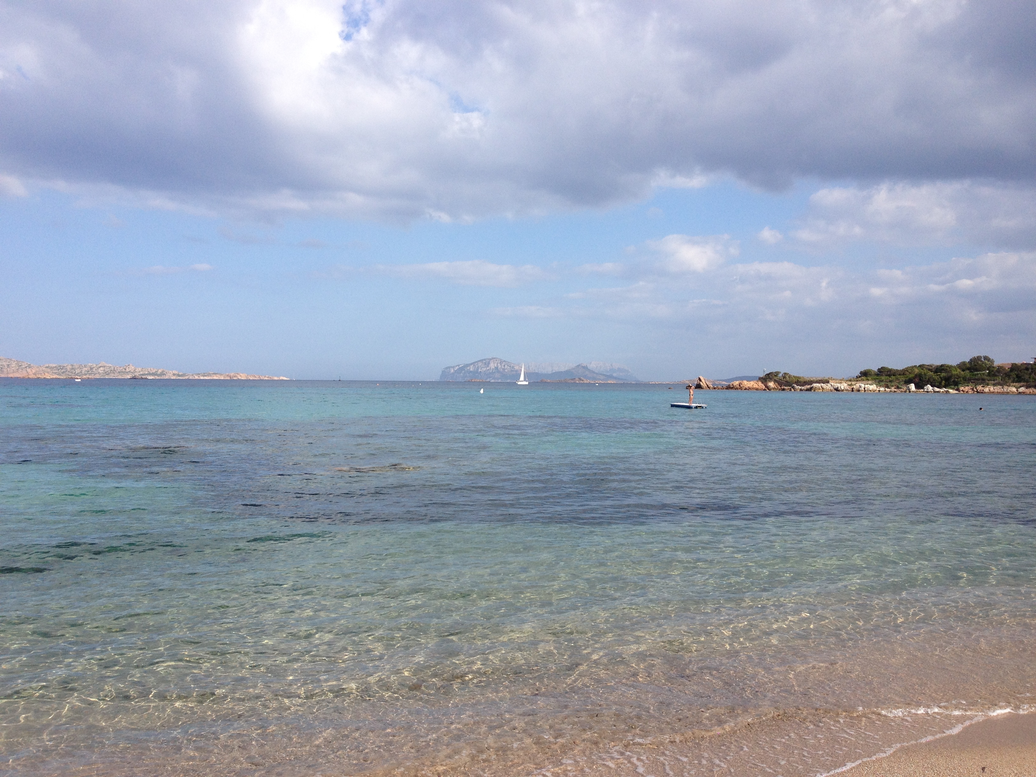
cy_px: 388
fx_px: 1047
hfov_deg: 52.6
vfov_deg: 40.7
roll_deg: +0.1
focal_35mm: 35
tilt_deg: -2.8
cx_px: 518
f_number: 2.4
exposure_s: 1/1672
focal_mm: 4.28
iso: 50
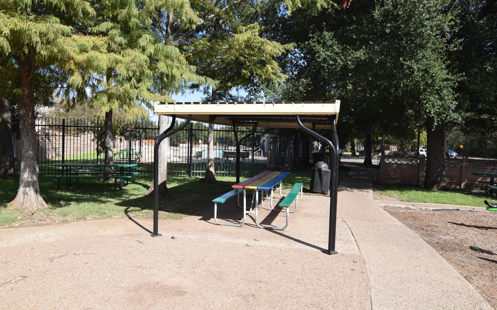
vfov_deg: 49.3
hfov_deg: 72.5
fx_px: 339
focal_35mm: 25
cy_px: 149
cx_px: 245
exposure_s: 1/320
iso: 200
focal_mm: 16
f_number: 9
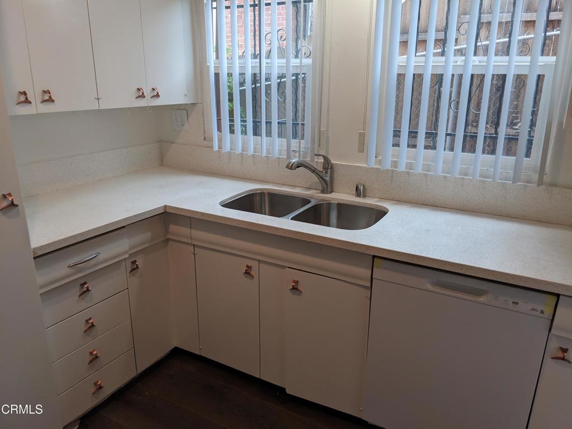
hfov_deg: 65.3
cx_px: 286
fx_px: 446
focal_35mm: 27
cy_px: 214
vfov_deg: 51.4
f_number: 1.73
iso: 103
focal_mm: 4.38
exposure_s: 1/120
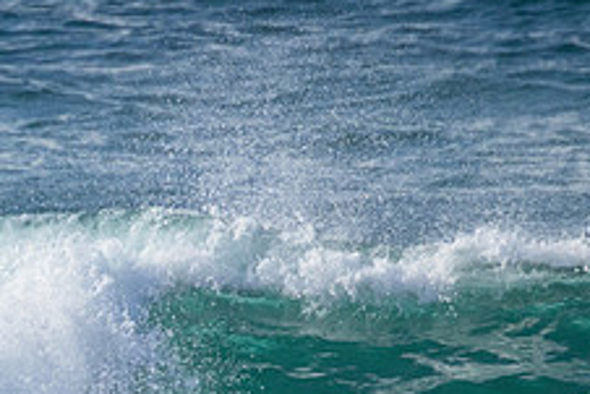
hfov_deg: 1.0
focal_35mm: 2051
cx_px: 26
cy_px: 494
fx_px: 33634
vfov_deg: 0.7
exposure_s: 1/1600
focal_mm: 800
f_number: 11
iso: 1800
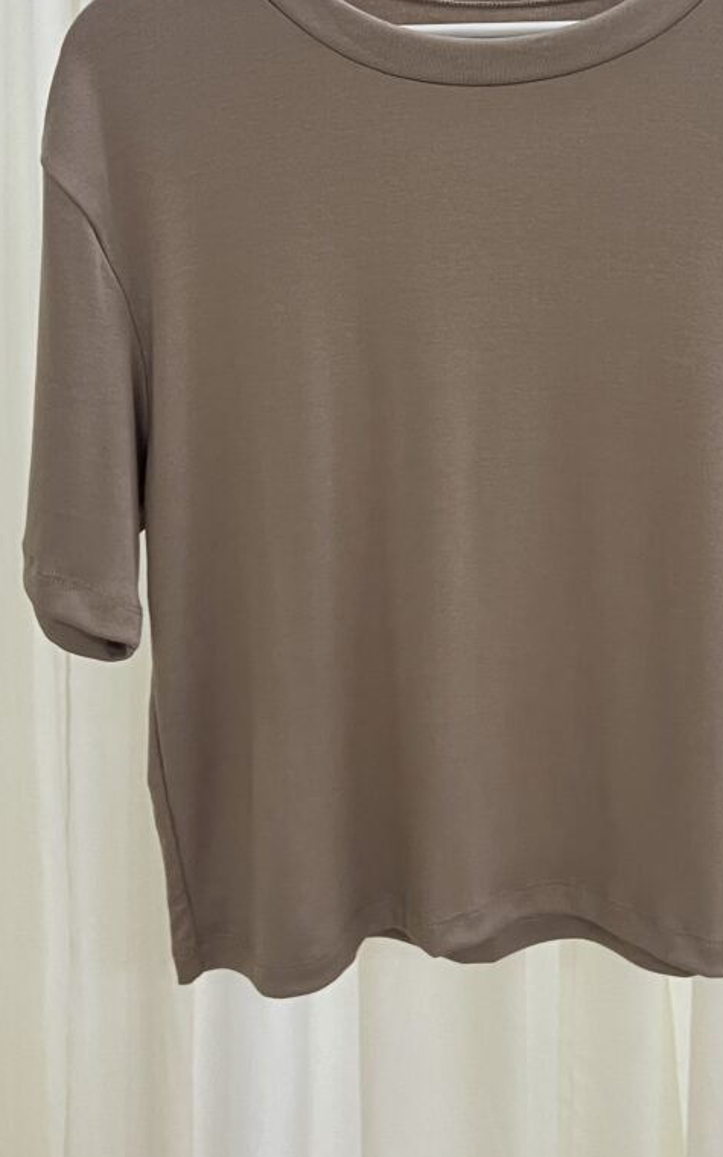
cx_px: 514
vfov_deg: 33.9
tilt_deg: -9.1
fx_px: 1829
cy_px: 206
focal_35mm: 58
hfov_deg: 22.2
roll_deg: +0.2
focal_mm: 5.7
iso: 80
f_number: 1.5
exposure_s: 1/50
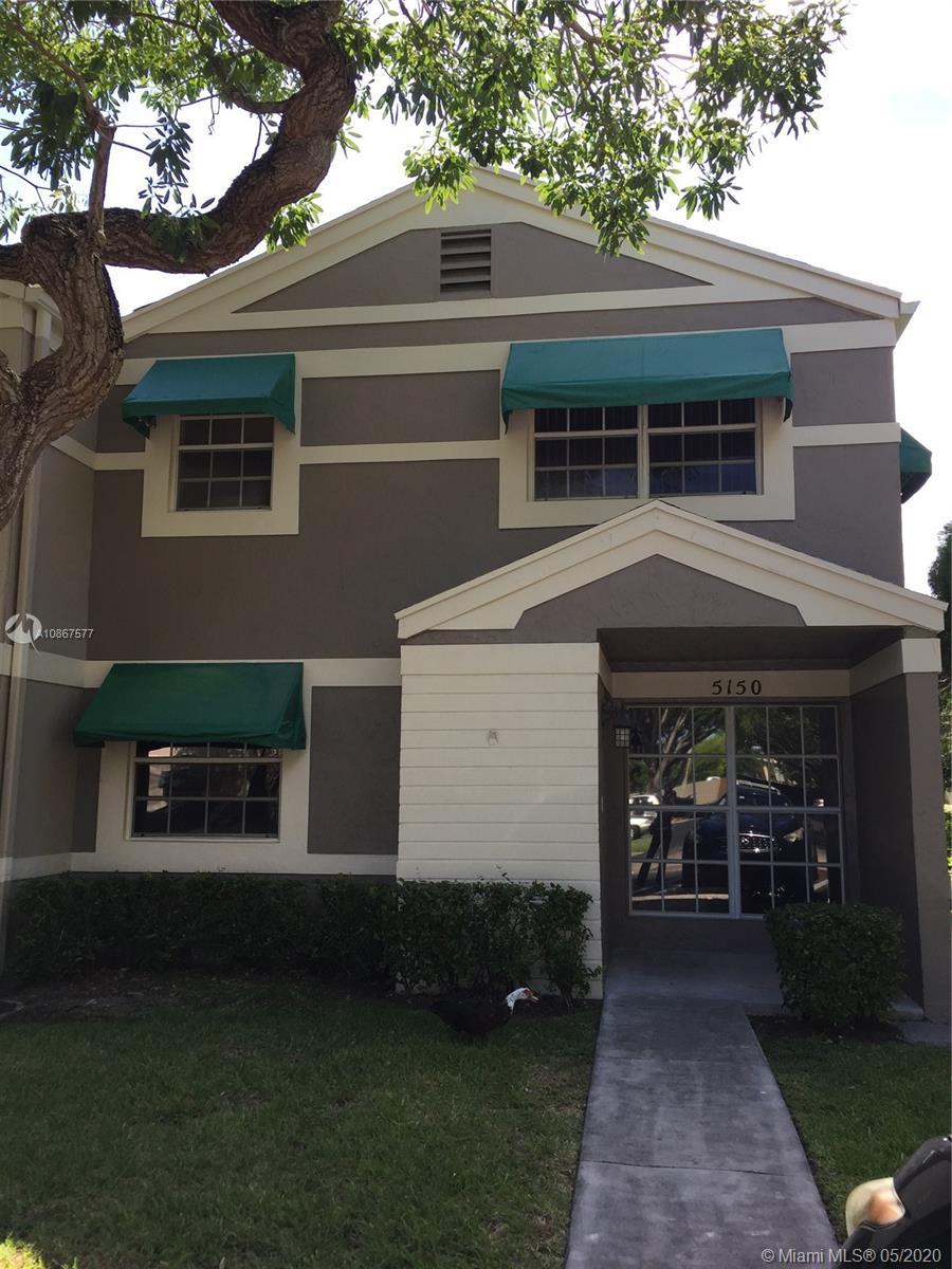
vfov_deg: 61.7
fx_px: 1063
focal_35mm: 29
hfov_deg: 48.2
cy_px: 634
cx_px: 476
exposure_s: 1/527
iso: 32
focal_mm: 4.15
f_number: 2.2
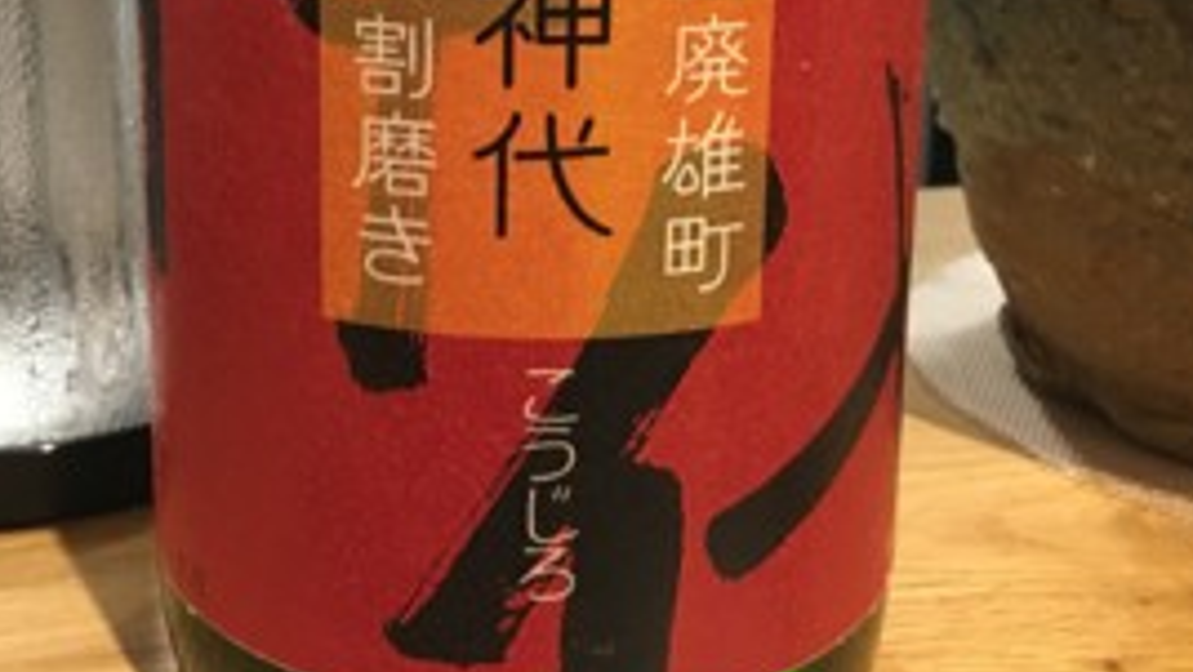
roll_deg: +0.5
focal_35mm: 53
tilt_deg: -12.6
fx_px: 1677
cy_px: 53
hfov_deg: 38.8
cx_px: 410
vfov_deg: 22.1
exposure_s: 1/10
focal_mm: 4.15
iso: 80
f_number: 2.2
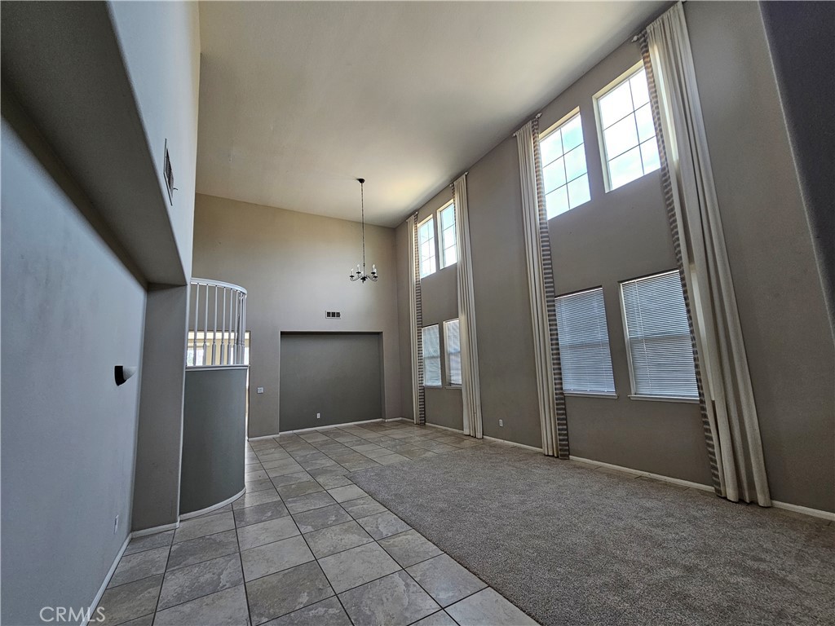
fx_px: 314
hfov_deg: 106.2
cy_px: 313
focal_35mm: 13
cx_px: 418
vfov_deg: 89.9
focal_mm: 2.2
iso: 80
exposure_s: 1/60
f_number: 2.2
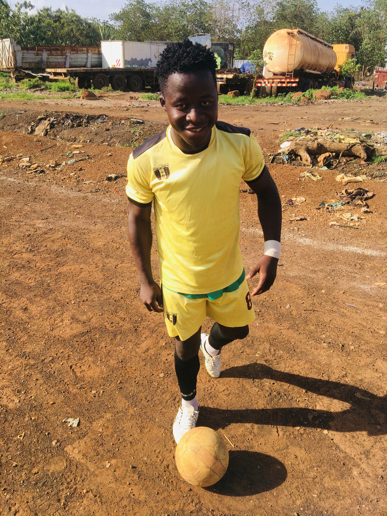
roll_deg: -3.7
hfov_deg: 48.2
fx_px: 432
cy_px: 258
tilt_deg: -20.5
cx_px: 194
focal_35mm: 29
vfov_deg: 61.7
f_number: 2.2
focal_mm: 4.15
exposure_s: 1/4274
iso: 25
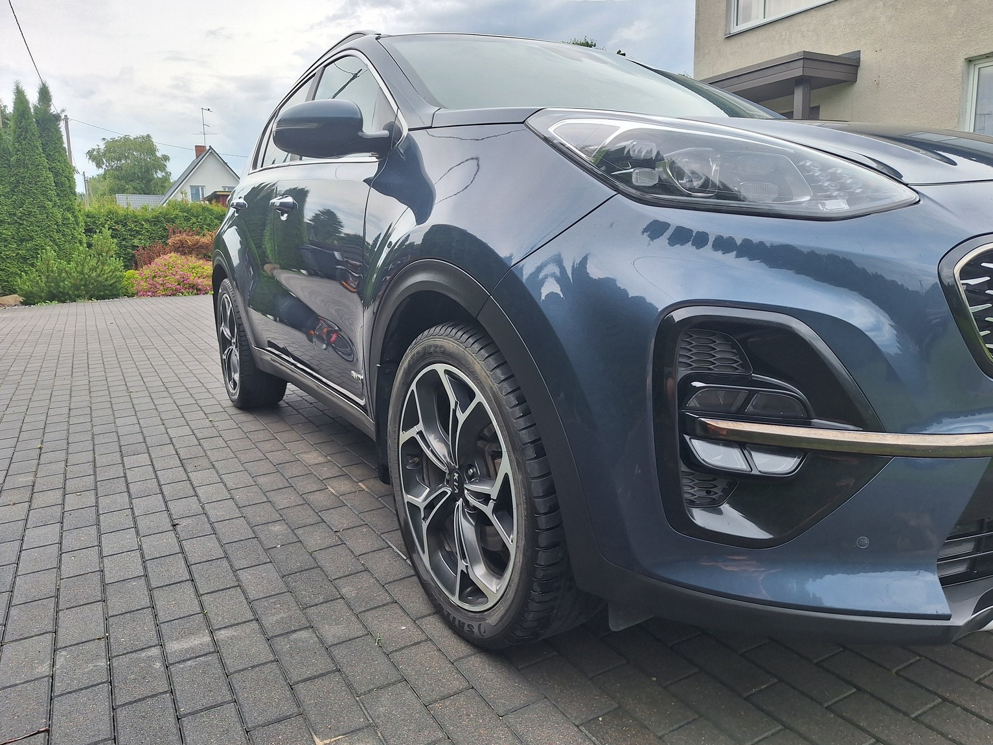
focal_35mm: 24
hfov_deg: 71.6
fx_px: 689
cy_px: 362
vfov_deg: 56.8
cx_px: 514
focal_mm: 5.54
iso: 40
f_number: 1.8
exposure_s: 1/473
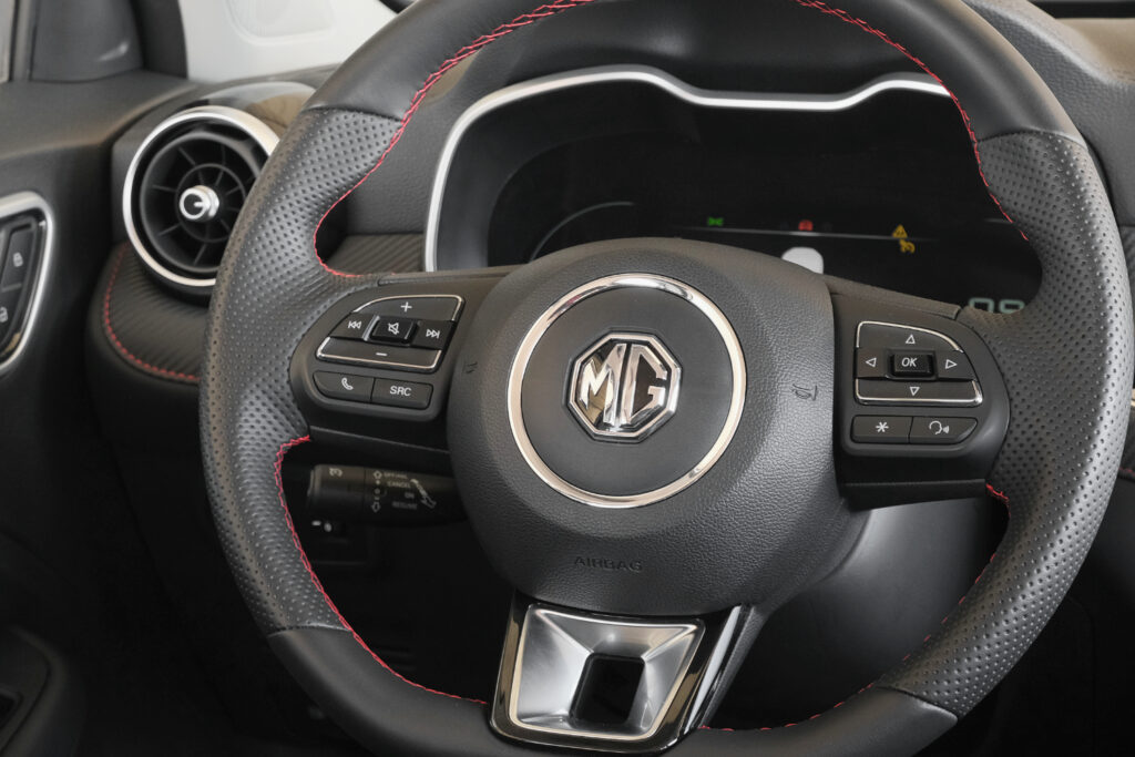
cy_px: 378
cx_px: 568
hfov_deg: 29.7
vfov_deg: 20.0
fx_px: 2144
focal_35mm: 68
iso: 2000
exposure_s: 1/40
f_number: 8
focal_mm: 45
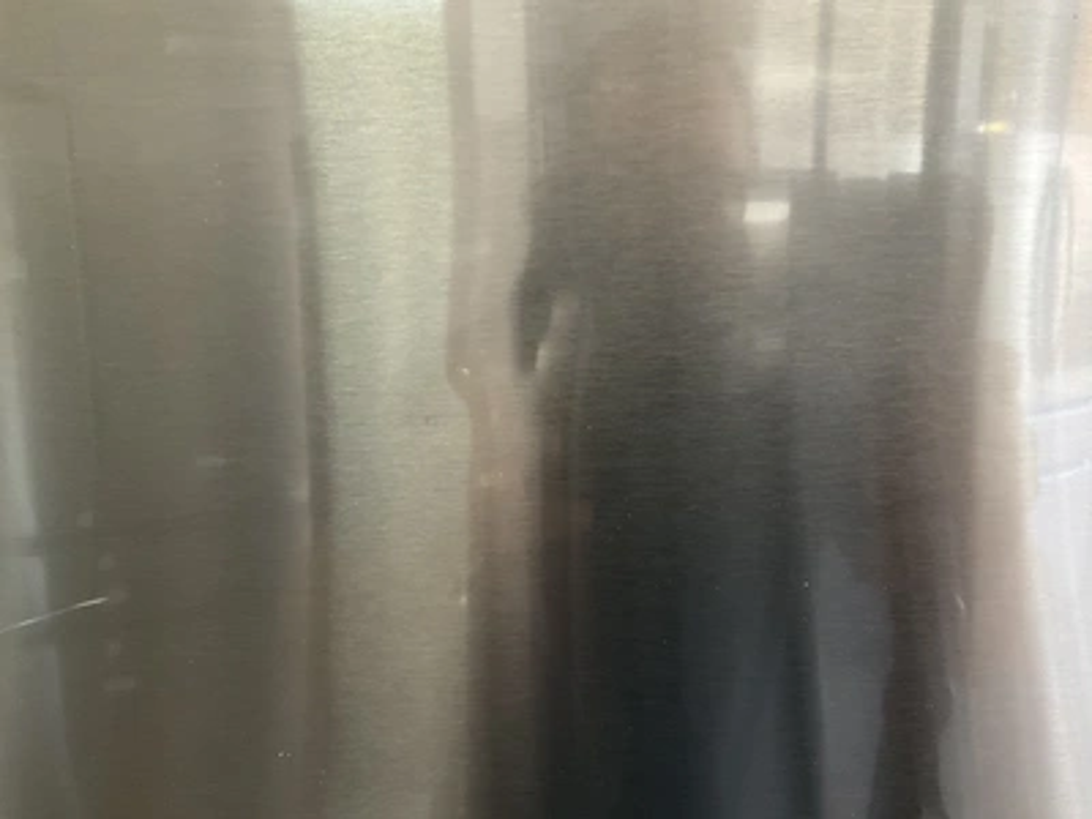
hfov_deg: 61.7
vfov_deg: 48.2
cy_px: 410
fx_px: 915
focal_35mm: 29
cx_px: 546
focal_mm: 3
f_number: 1.8
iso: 125
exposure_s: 1/60
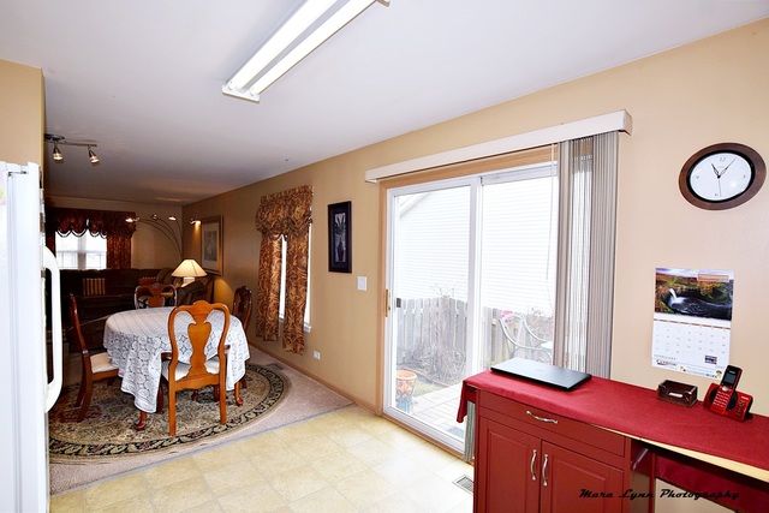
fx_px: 353
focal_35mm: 16
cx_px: 384
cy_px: 256
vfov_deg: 72.1
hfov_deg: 95.0
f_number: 5.6
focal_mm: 11
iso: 180
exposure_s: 1/125
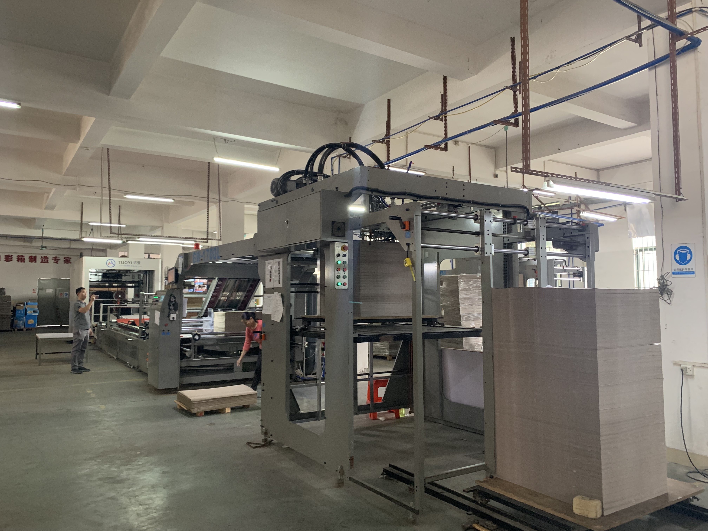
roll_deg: -0.1
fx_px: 532
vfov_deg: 53.1
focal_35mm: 26
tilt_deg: +4.2
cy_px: 266
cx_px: 354
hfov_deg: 67.3
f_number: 1.8
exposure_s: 1/50
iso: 320
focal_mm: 4.25
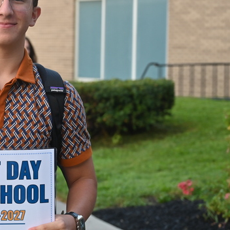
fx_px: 872
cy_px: 98
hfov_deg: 14.7
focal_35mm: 116
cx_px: -13
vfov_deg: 15.0
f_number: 4
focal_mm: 47
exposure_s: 1/250
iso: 280
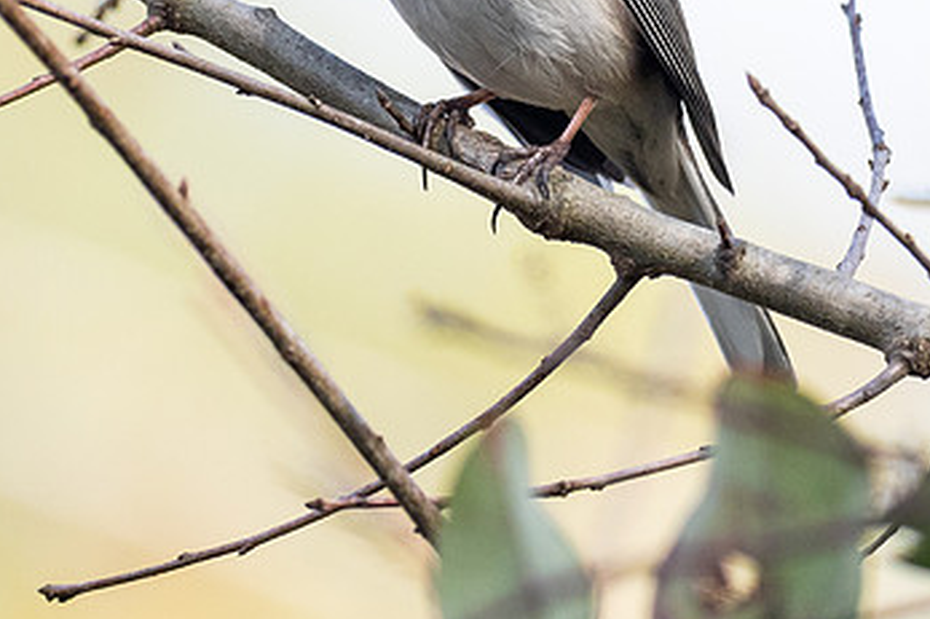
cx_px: 209
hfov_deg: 1.2
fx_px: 43377
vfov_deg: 0.8
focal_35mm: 1680
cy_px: -1
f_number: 4
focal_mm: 300
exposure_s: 1/1000
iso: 400
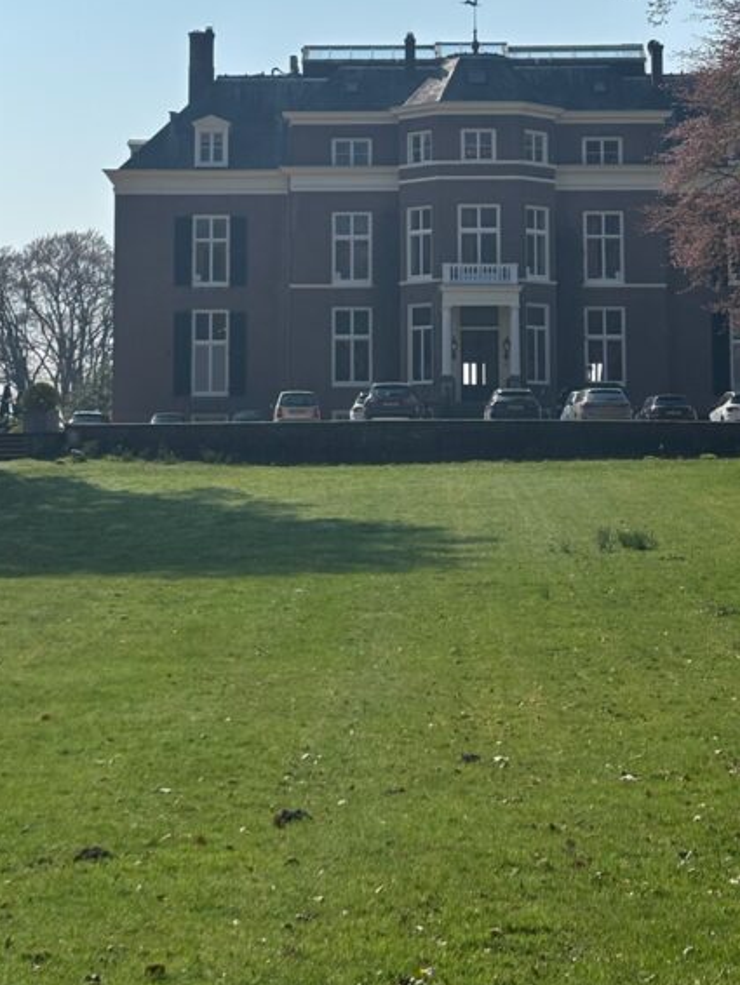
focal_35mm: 94
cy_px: 155
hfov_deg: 15.7
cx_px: 380
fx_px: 2677
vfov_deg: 20.5
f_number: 1.6
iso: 32
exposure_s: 1/7692
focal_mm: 5.96
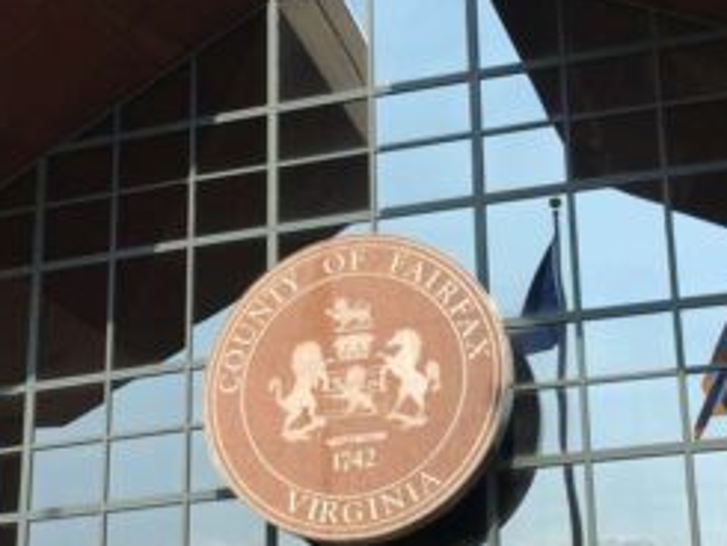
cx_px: 427
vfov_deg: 20.6
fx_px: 1492
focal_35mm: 71
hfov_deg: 27.3
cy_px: 415
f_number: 2.2
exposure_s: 1/1672
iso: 25
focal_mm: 4.15
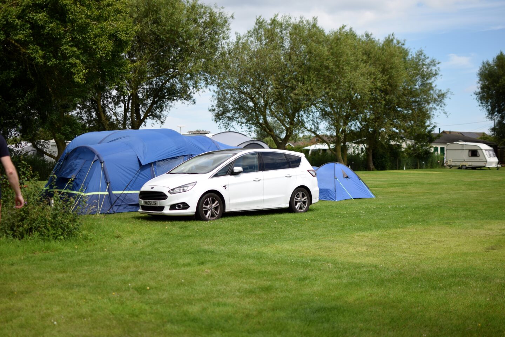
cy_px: 168
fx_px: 736
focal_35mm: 52
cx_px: 252
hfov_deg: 37.9
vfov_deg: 25.8
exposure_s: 1/4000
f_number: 1.8
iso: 100
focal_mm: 35
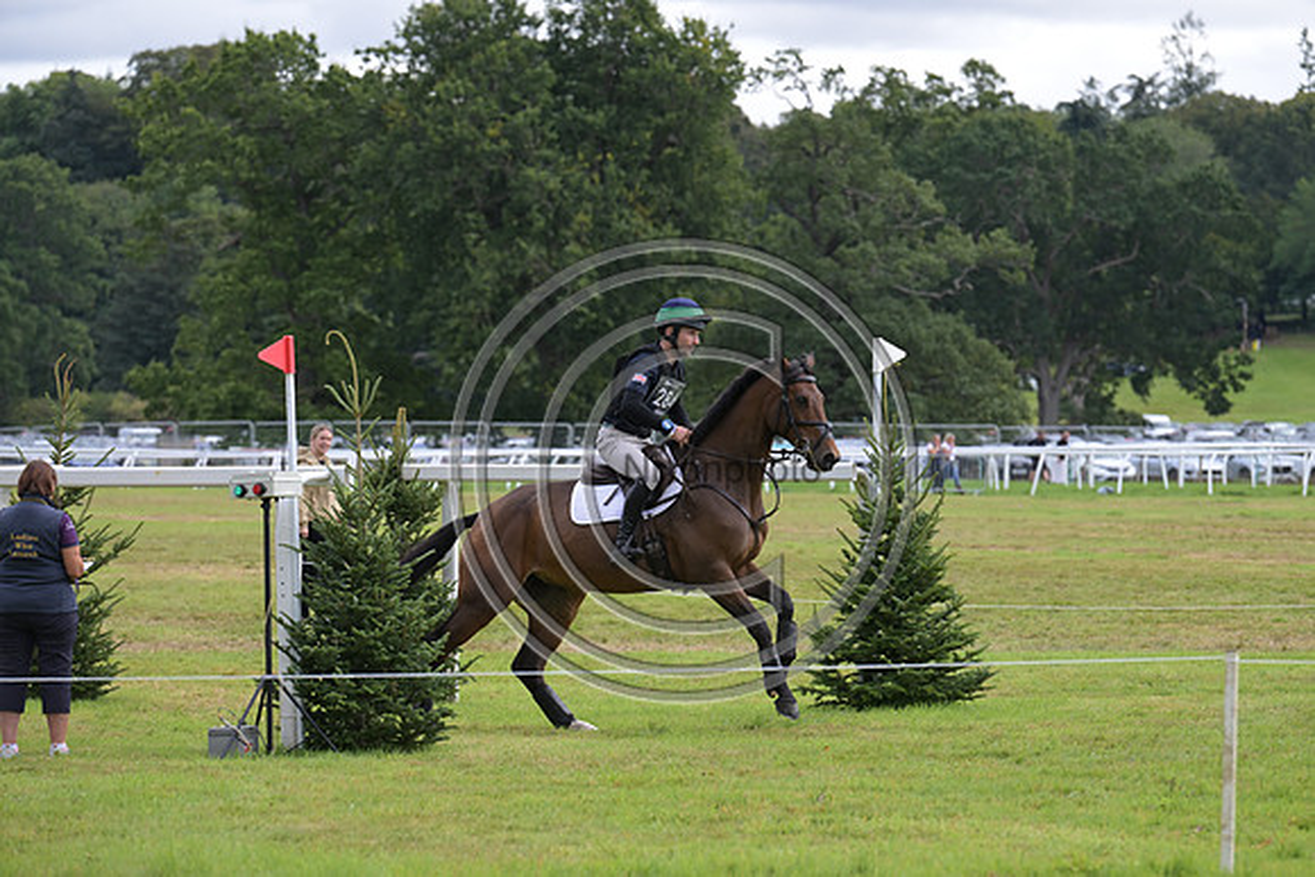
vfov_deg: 7.4
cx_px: 658
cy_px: 438
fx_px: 6759
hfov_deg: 11.1
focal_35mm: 185
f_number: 5.6
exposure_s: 1/1250
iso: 640
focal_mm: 185
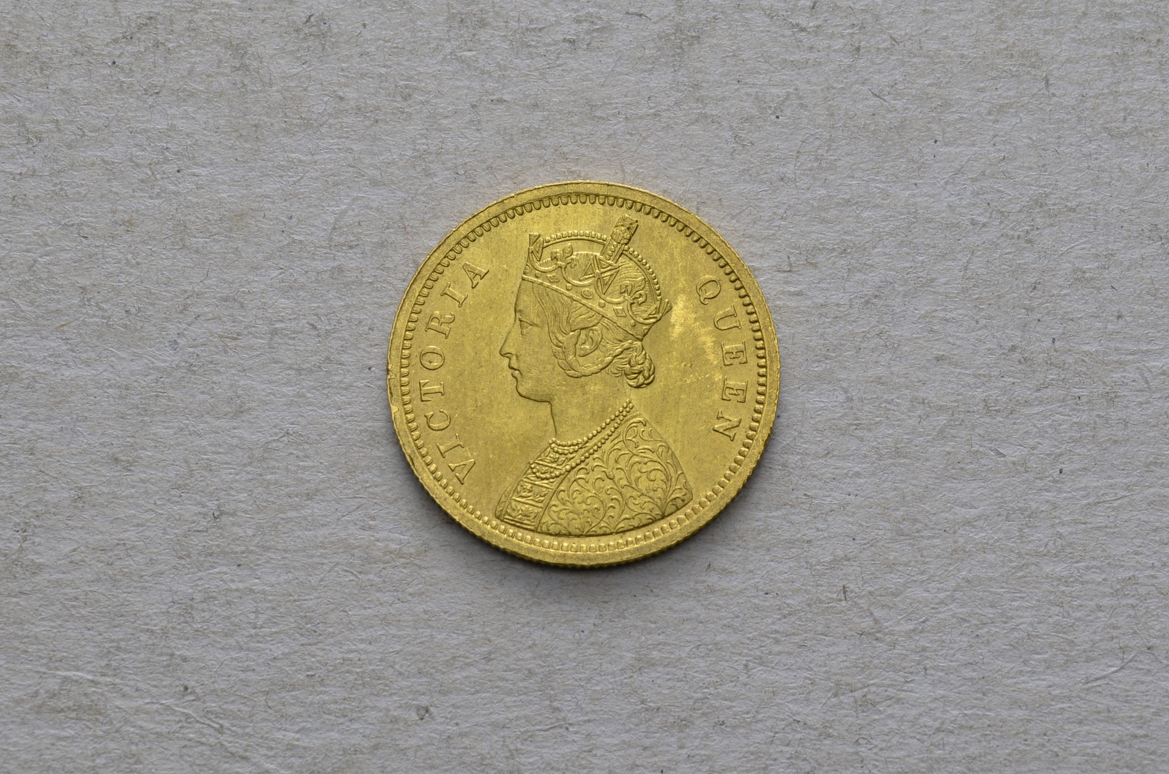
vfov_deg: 15.5
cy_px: 380
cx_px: 615
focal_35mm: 88
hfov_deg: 23.3
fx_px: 2836
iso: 400
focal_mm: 55
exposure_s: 1/250
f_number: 14
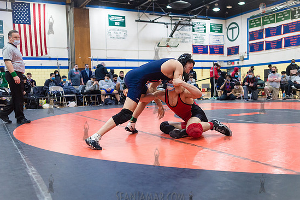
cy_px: 104
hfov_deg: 51.9
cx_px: 156
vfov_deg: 35.9
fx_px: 308
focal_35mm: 37
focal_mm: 35
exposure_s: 1/400
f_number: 3.5
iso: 4000
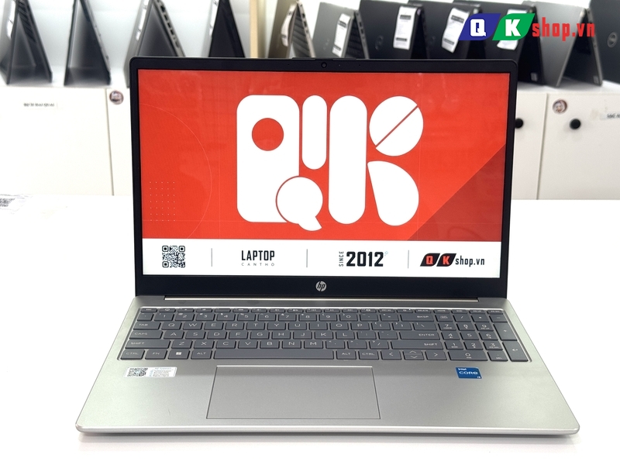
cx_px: 310
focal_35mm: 48
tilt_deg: -18.7
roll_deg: +0.3
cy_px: 232
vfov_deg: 30.3
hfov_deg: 39.7
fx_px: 860
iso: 50
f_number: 1.78
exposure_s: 1/121
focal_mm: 6.76
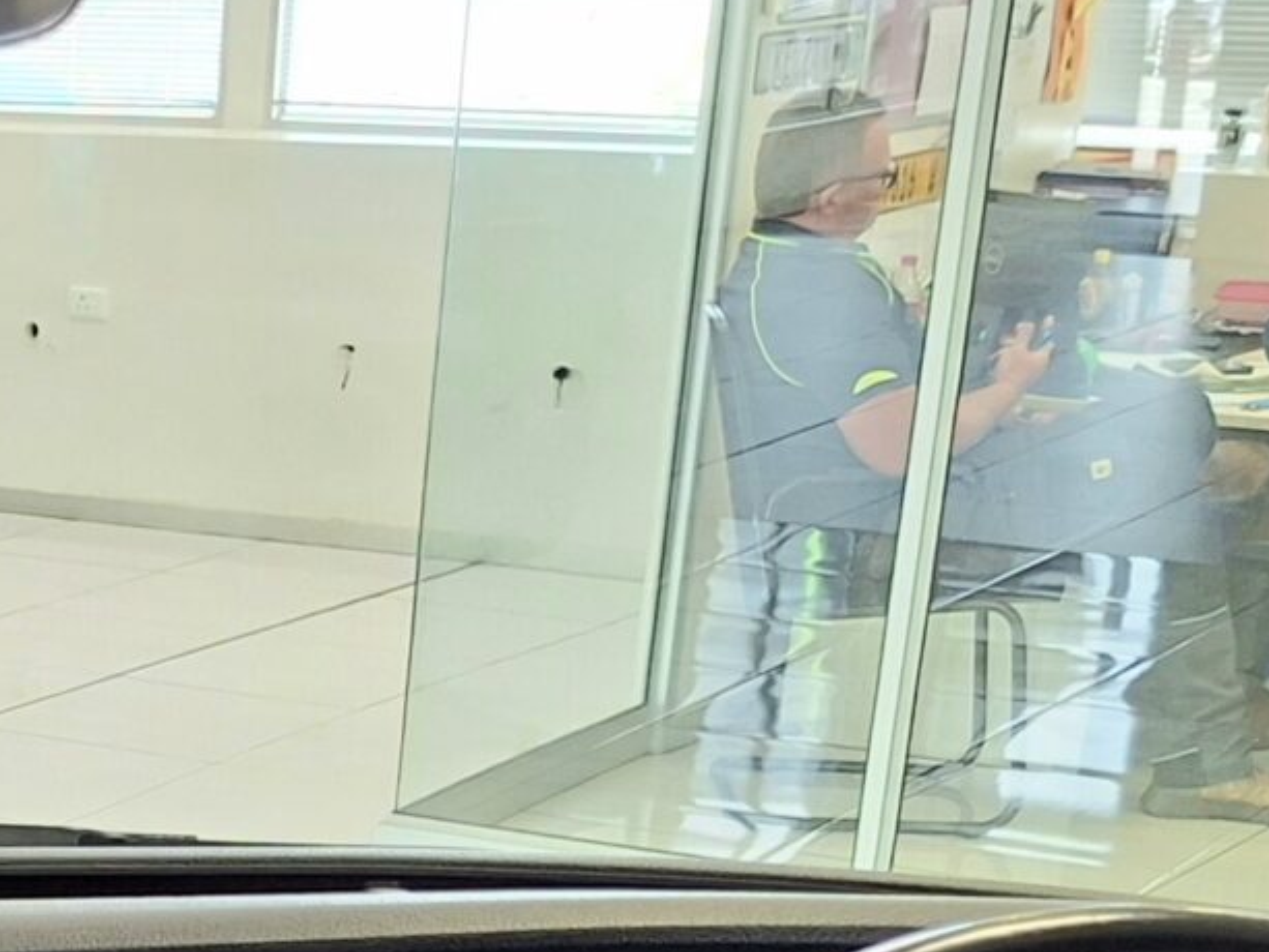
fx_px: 3520
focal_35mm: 96
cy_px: 1314
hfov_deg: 18.6
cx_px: -513
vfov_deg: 14.6
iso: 320
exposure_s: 1/100
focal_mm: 5.54
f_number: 1.8
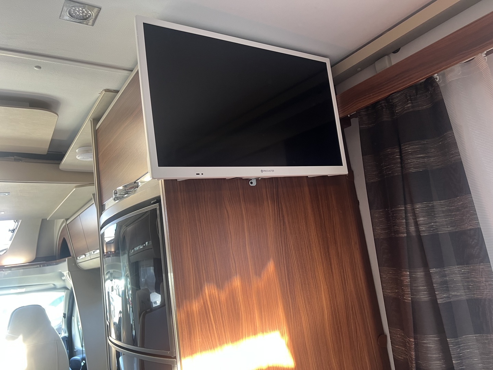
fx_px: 370
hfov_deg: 67.3
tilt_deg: +8.8
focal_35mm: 26
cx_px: 246
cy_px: 185
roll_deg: +10.6
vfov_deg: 53.1
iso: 125
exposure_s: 1/74
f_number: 1.5
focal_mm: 5.7
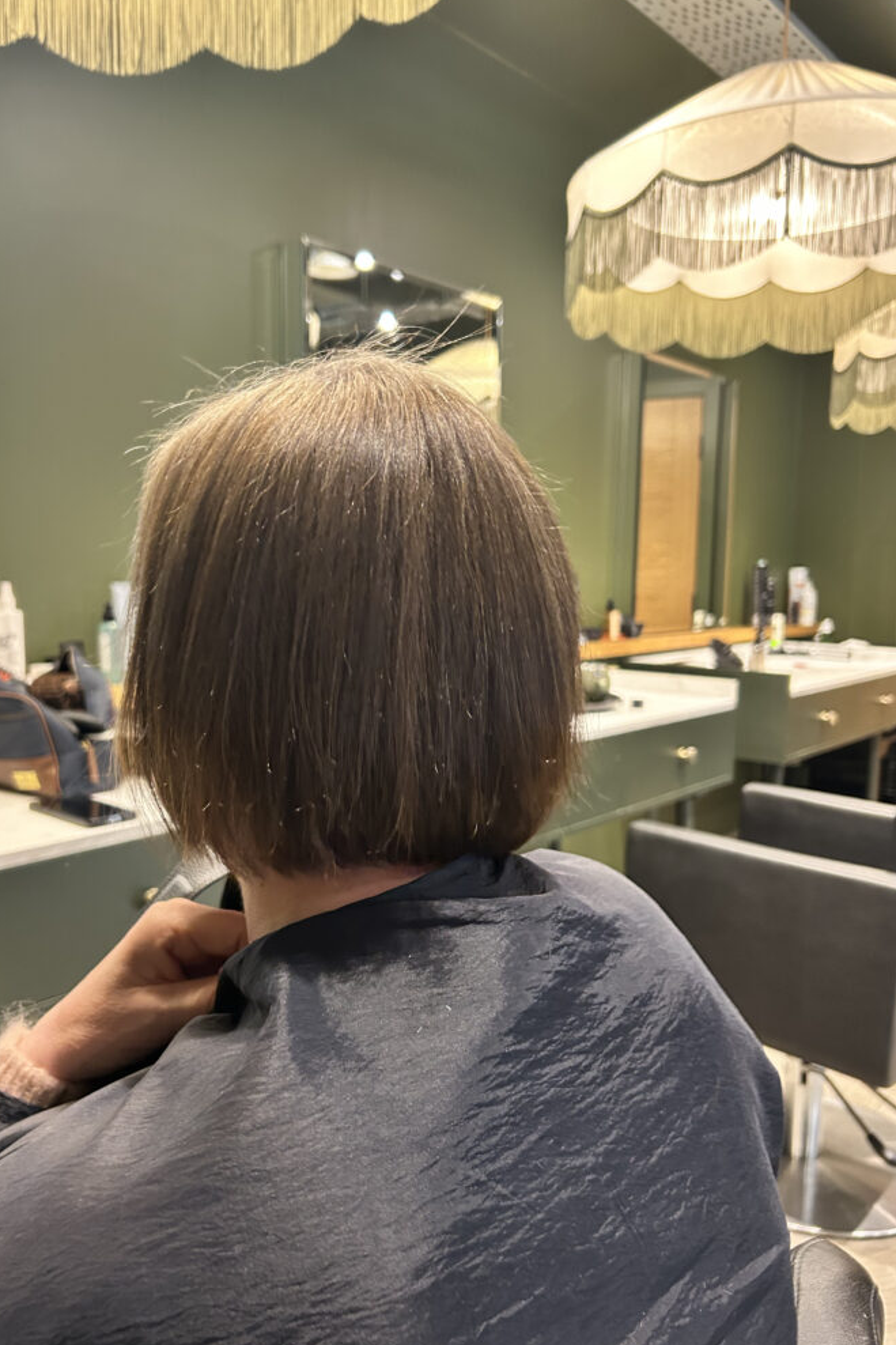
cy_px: 689
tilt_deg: -6.8
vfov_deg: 65.5
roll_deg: -1.0
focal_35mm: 28
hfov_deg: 46.3
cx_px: 397
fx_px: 1046
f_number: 1.5
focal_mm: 5.7
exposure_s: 1/33
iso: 400
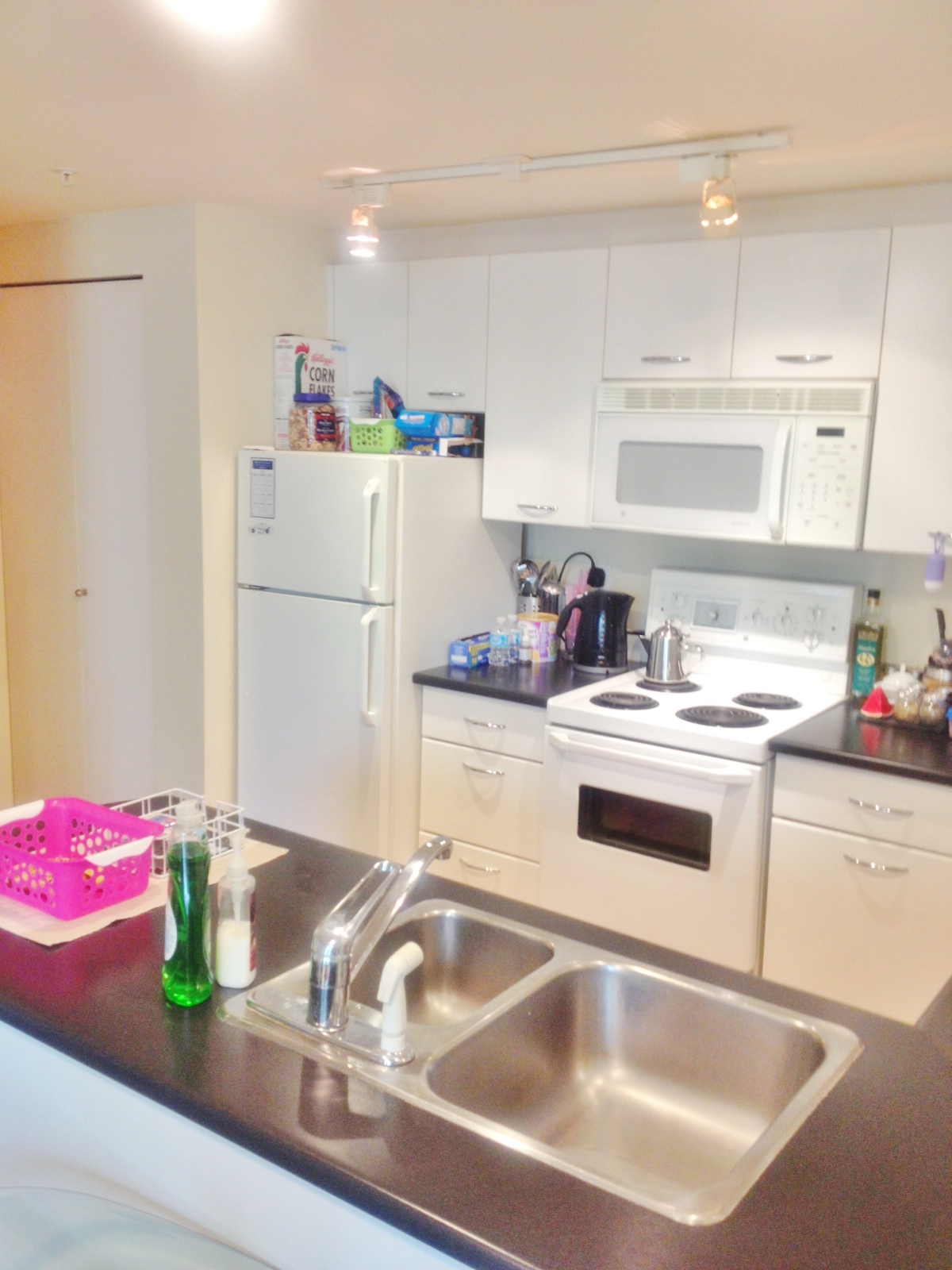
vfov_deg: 52.6
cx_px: 476
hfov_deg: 40.7
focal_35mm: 35
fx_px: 1283
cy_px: 635
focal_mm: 4.28
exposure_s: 1/20
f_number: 2.4
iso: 64
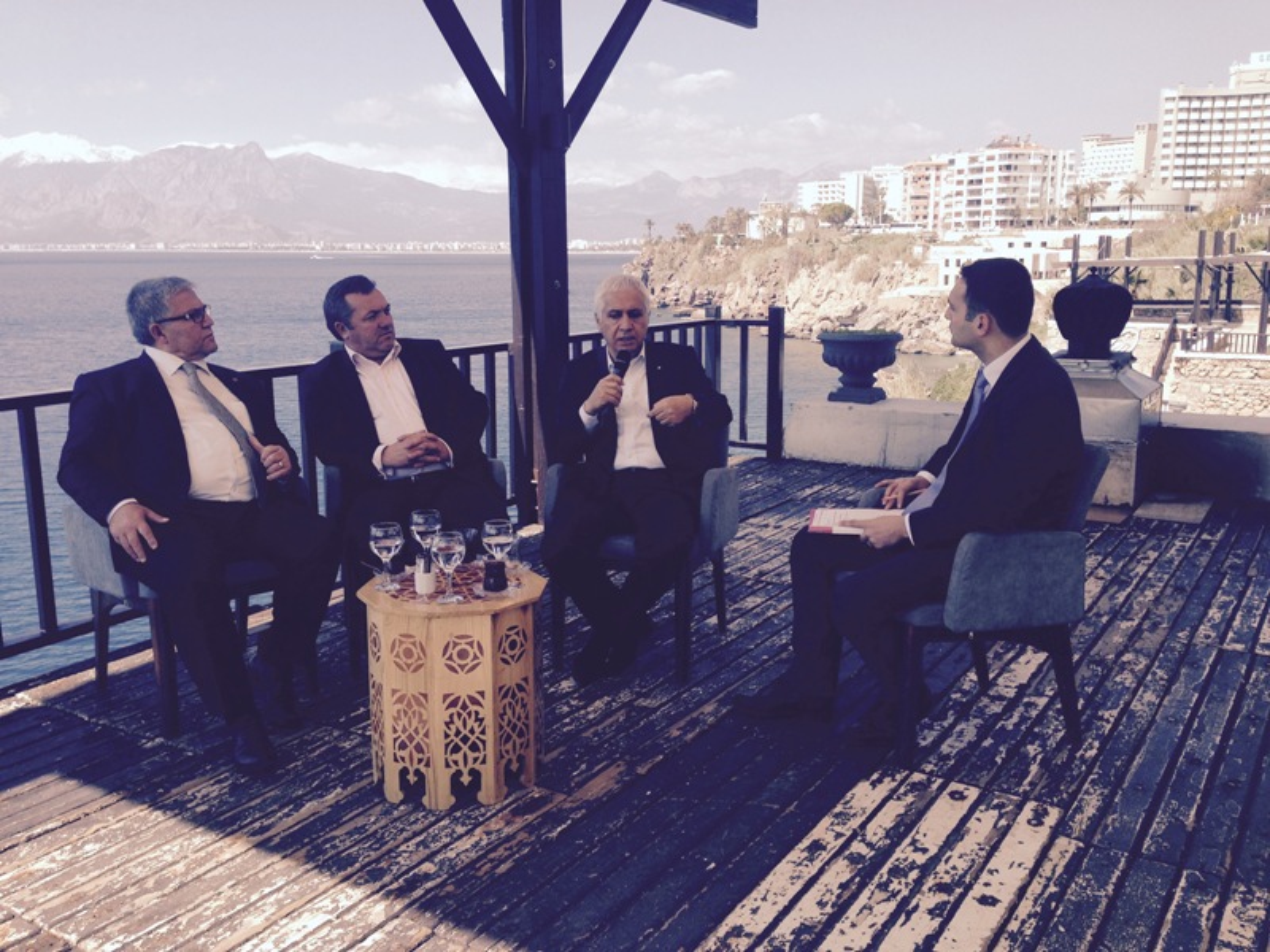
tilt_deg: -10.9
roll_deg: -0.6
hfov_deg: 55.4
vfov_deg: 42.9
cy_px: 476
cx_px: 635
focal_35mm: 33
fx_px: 1211
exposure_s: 1/968
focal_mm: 4.12
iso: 50
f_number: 2.4
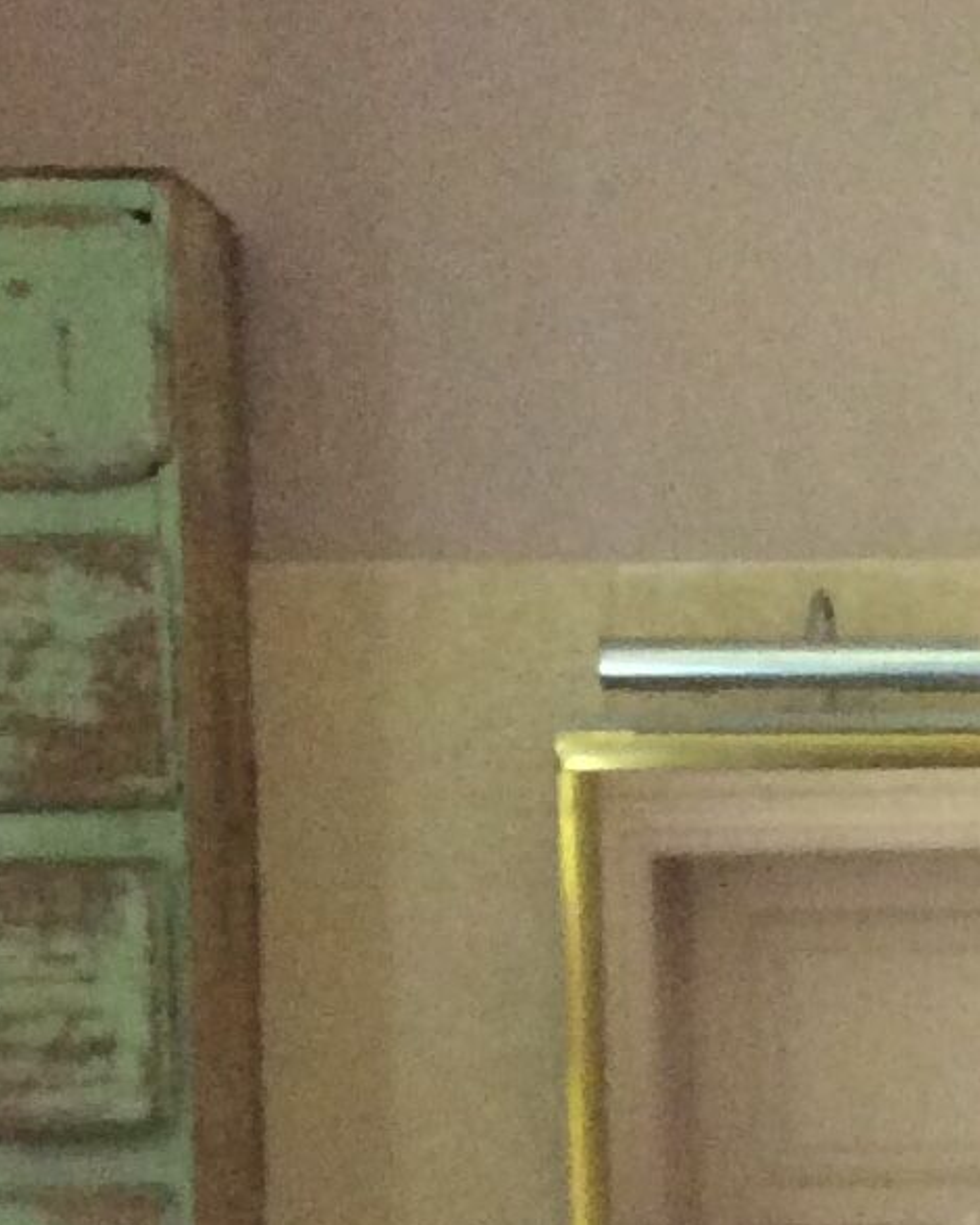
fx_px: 5002
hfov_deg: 10.6
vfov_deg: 13.7
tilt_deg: -0.9
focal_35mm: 138
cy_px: 1269
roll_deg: +2.6
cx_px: 1655
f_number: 2.4
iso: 200
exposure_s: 1/25
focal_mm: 3.3
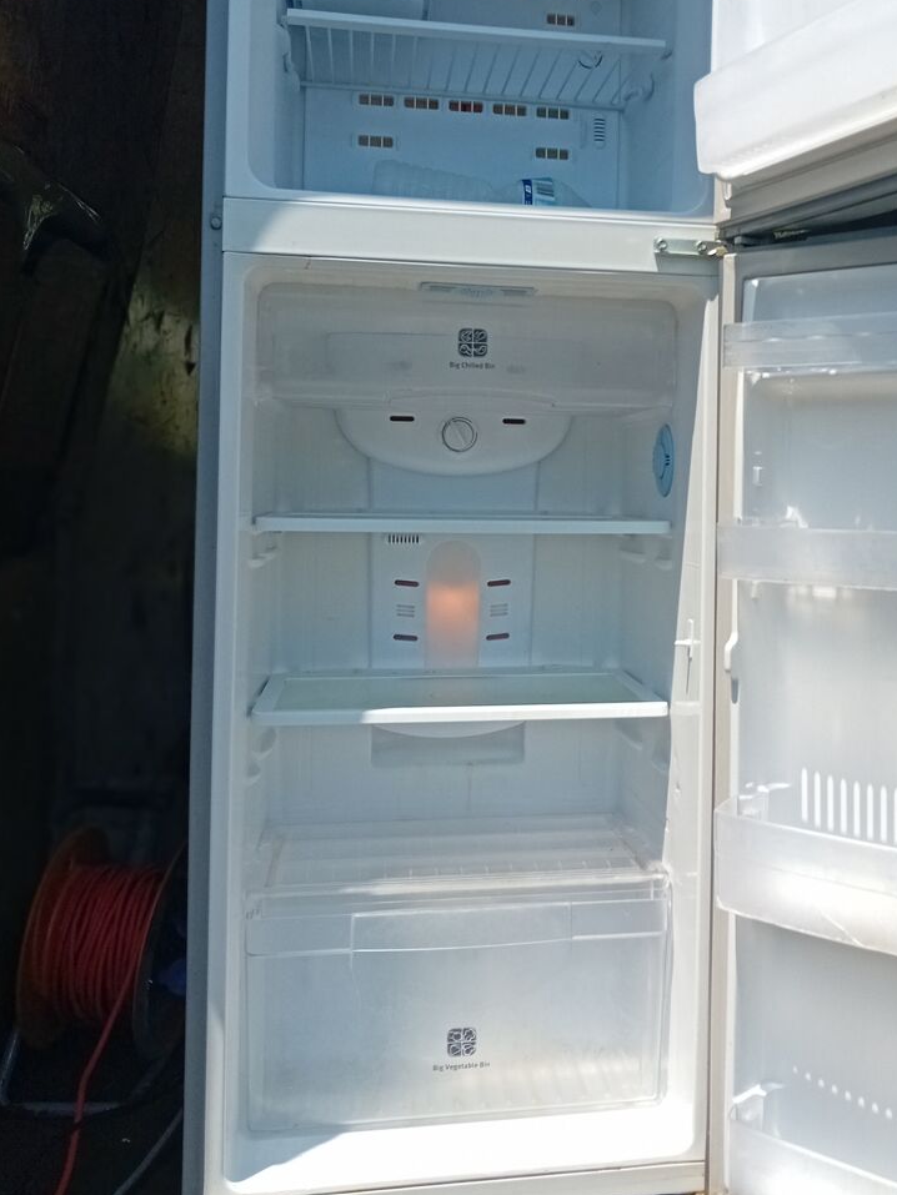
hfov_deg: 36.3
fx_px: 1347
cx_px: 617
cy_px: 474
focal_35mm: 39
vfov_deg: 47.6
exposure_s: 1/790
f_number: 2.8
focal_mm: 3.38
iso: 125
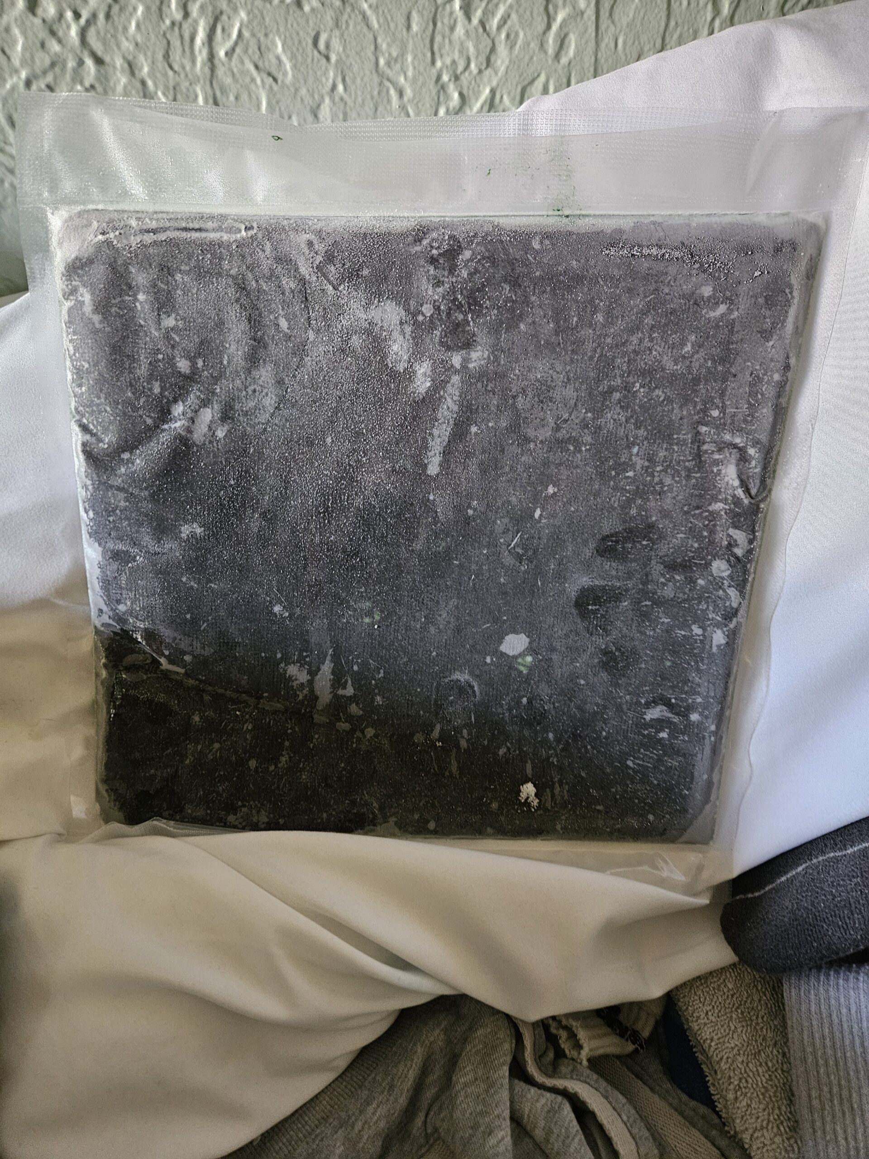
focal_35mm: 23
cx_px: 434
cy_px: 580
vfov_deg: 73.9
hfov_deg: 58.9
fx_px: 770
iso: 640
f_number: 1.8
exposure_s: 1/24
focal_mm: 5.4
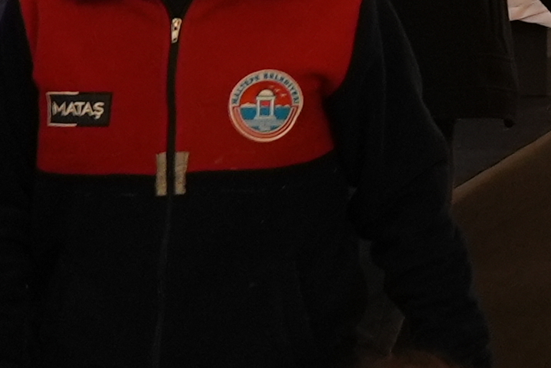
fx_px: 3613
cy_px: -579
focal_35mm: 236
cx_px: 1619
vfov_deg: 5.6
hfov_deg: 7.7
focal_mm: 40
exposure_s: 1/160
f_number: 4
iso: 3200
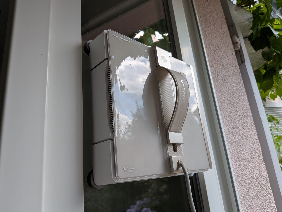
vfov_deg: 56.8
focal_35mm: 24
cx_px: 141
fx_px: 196
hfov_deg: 71.6
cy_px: 106
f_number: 1.7
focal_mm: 4.53
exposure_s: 1/529
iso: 45
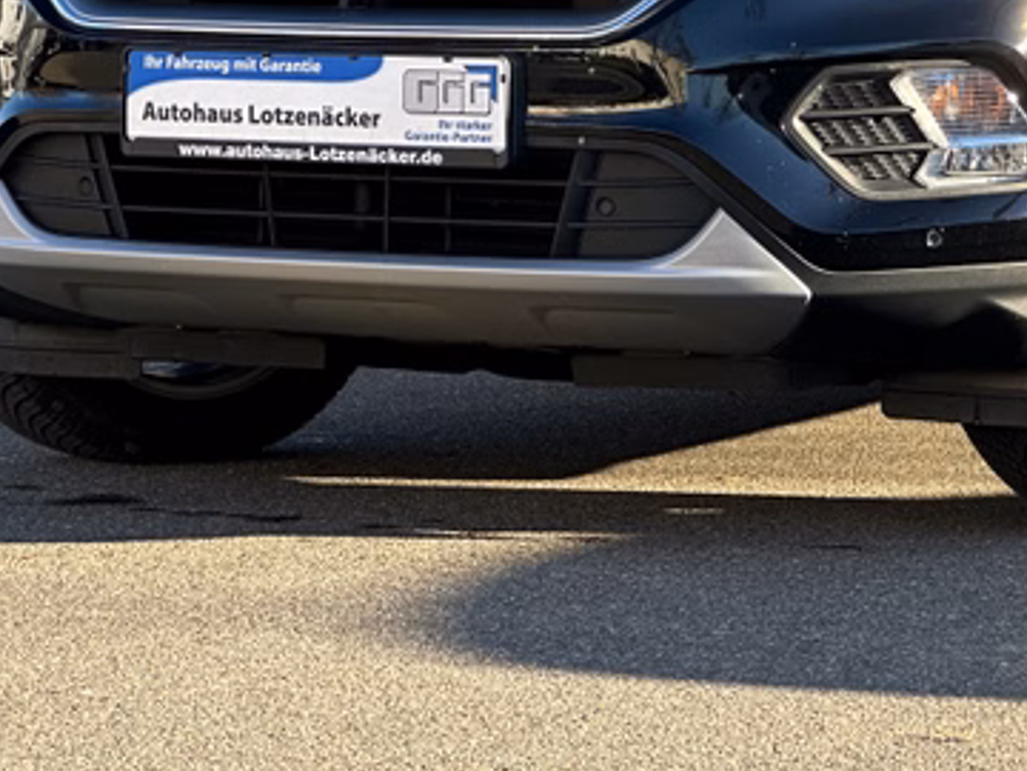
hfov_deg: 11.5
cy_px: 51
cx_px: 810
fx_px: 5073
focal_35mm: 171
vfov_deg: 8.6
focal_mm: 9
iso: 32
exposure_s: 1/145
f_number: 2.8
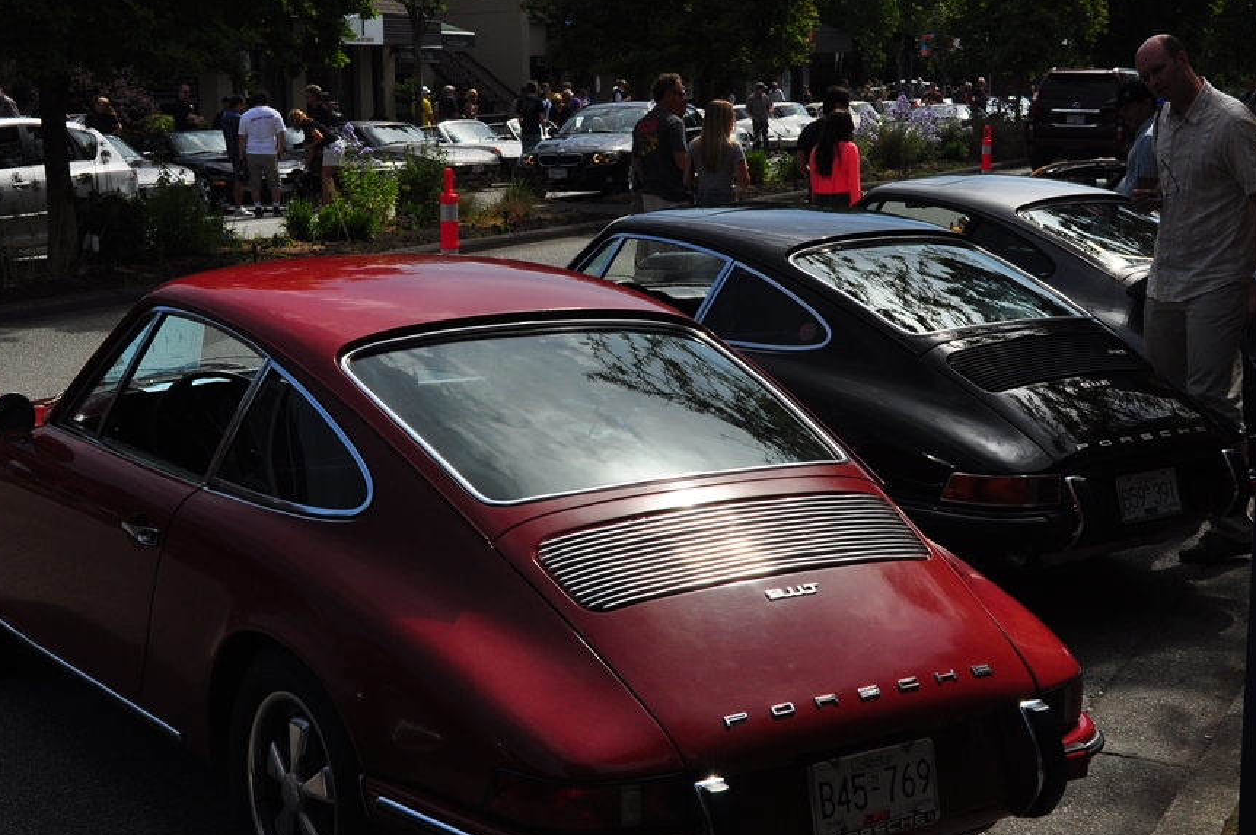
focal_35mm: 57
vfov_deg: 23.7
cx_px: 589
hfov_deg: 35.1
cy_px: 452
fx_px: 1987
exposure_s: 1/800
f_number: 14
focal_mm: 32
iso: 320
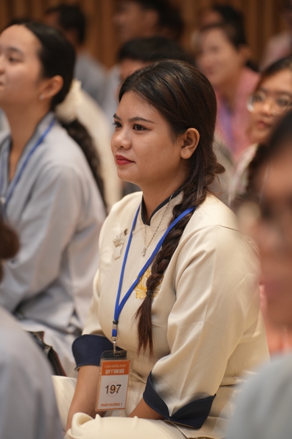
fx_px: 1826
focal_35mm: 150
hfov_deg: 9.1
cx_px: 146
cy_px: 220
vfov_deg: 13.7
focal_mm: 150
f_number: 2.8
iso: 1250
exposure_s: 1/125
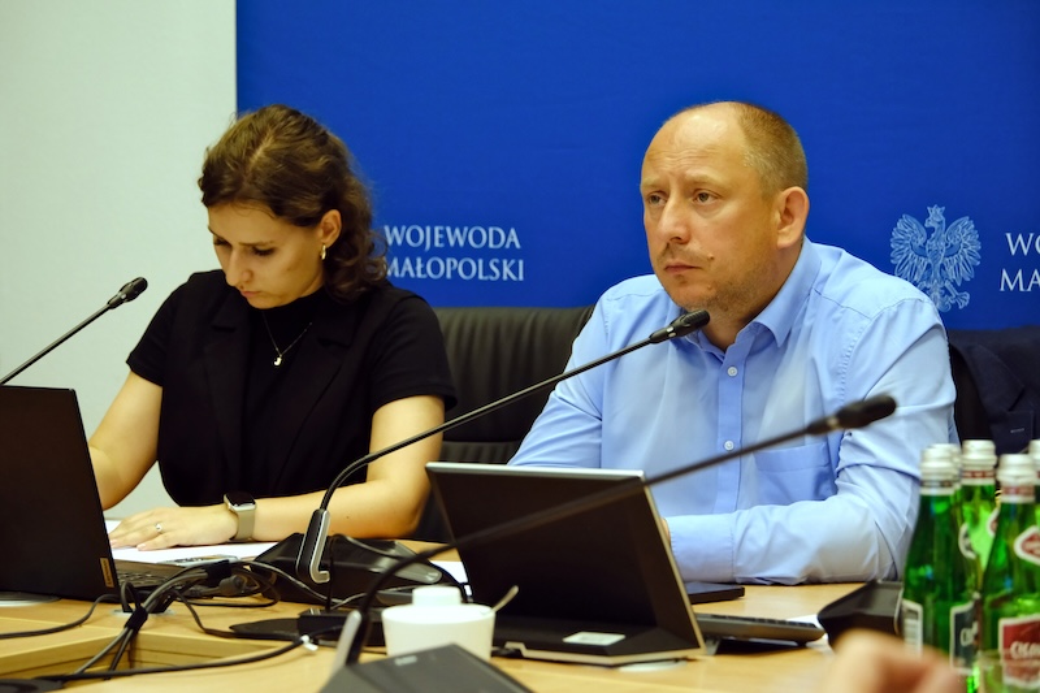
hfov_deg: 19.5
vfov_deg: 13.0
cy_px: 346
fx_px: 3033
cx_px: 520
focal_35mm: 105
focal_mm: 70.3
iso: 2500
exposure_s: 1/125
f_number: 4
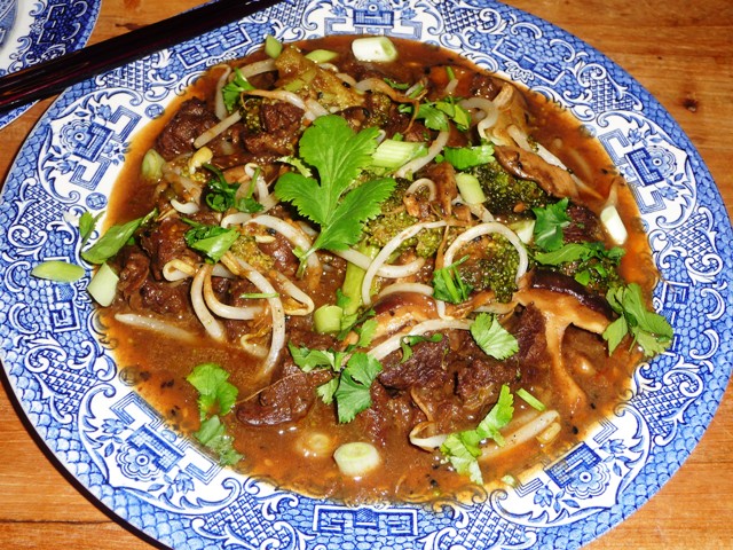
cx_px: 366
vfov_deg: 30.3
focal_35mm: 48
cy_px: 275
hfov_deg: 39.7
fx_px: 1016
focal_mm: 8
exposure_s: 1/30
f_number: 4.2
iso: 100
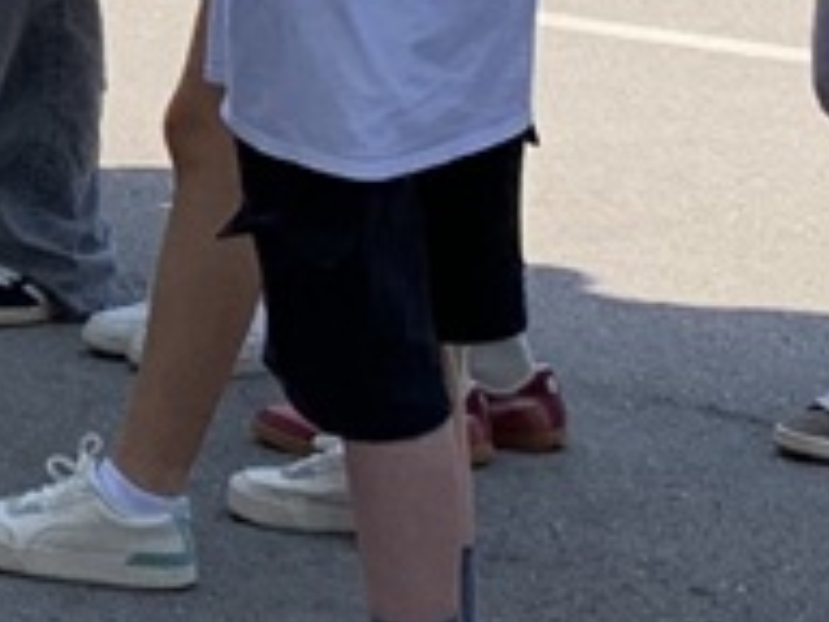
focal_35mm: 202
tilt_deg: -6.8
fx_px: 4838
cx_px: -974
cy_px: -203
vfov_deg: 7.3
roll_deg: +0.0
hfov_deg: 9.1
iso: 25
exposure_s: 1/1350
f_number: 1.8
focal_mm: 4.25
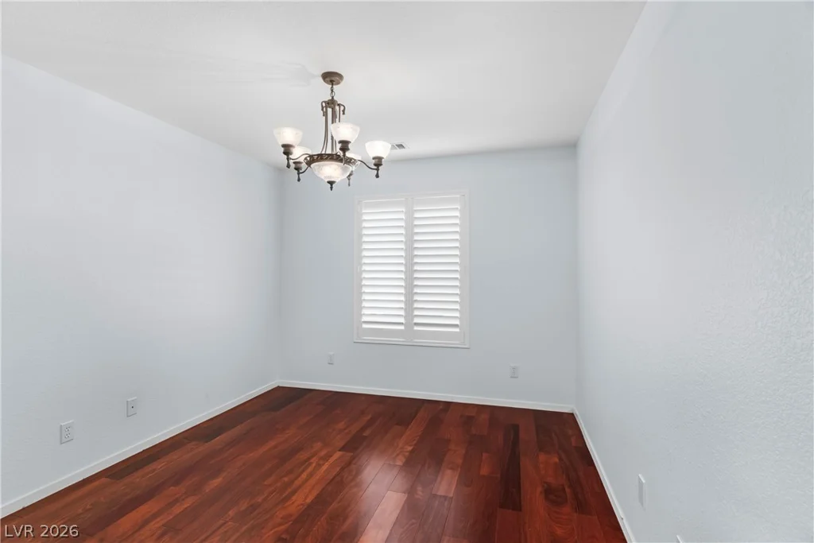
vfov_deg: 70.5
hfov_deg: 93.3
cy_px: 272
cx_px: 407
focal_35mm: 17
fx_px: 384
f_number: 8
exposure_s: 1/4
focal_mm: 17
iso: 400
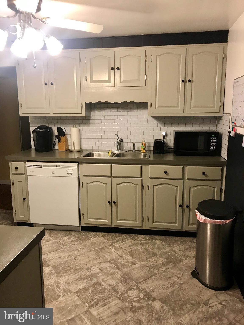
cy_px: 162
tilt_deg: -9.2
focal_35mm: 28
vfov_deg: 63.4
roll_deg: +1.5
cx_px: 122
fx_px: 263
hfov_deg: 49.7
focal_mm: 3.99
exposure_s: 1/20
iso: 40
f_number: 1.8
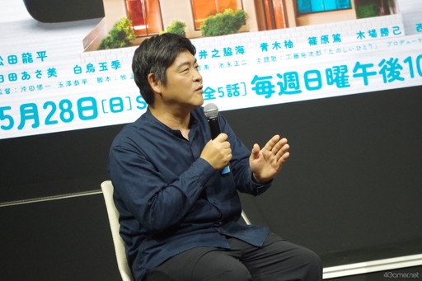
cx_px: 211
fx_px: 961
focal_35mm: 82
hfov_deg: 24.8
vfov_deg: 16.6
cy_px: 140
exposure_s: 1/200
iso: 3200
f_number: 5.6
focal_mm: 55
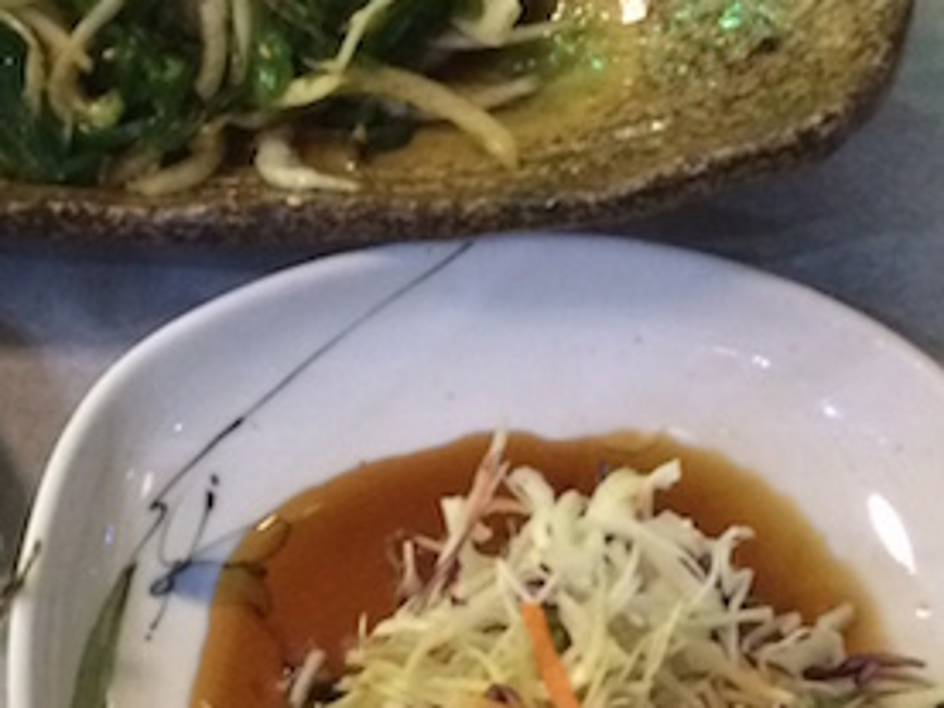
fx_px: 2891
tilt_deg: -56.9
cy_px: 257
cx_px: 154
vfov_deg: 13.9
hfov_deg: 18.3
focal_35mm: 106
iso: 320
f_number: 2.2
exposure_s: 1/15
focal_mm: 4.15
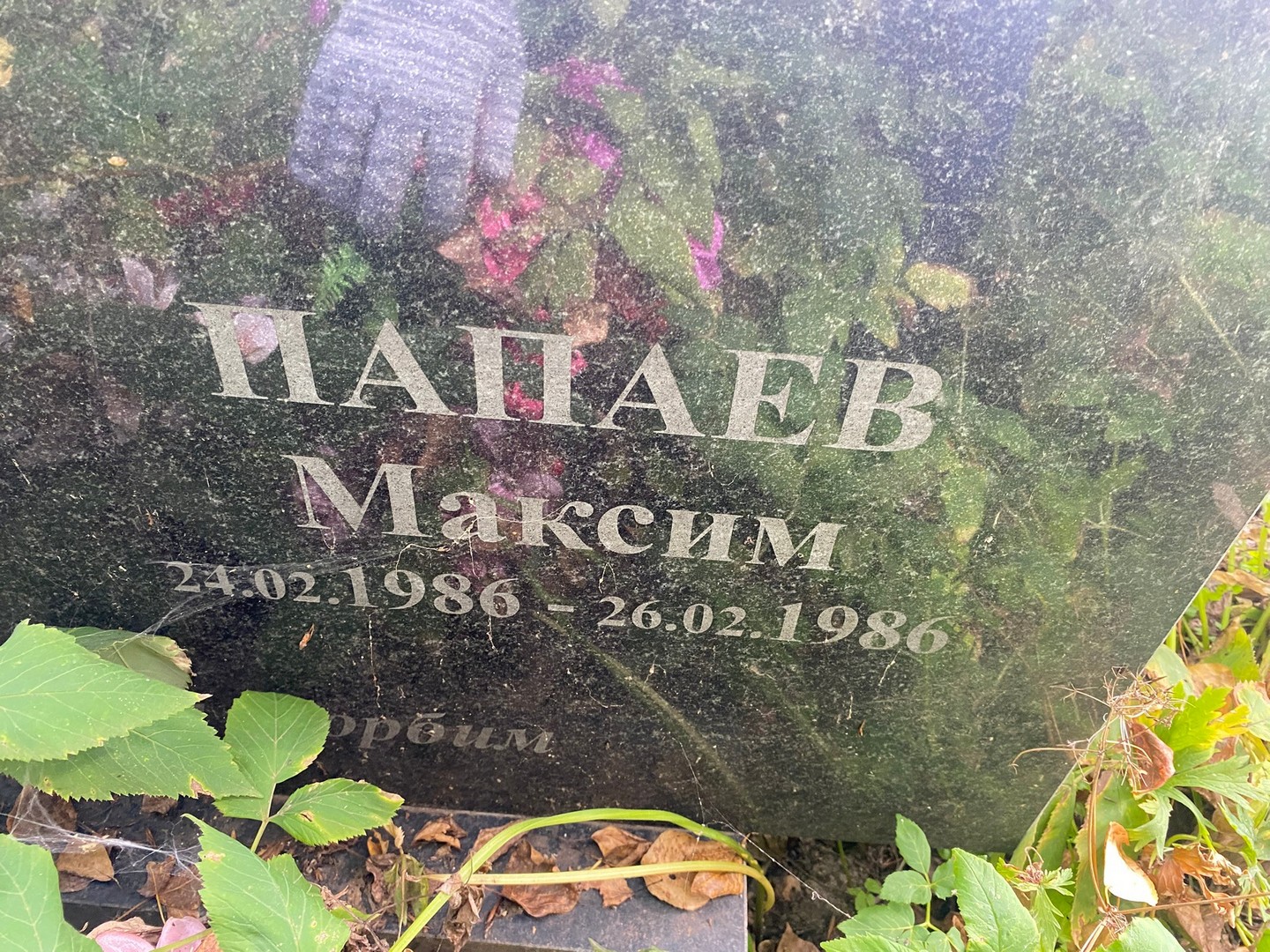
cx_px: 635
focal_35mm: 26
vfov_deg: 53.1
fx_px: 954
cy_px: 476
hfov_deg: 67.3
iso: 200
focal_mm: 4.25
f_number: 1.8
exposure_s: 1/60
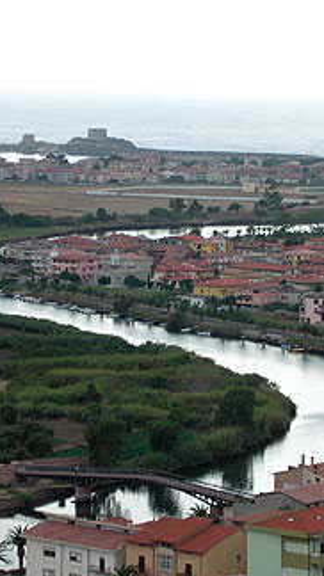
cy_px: 295
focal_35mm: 168
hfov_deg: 7.2
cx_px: 198
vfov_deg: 12.8
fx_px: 2569
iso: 100
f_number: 4.8
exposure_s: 1/192
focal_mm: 16.8
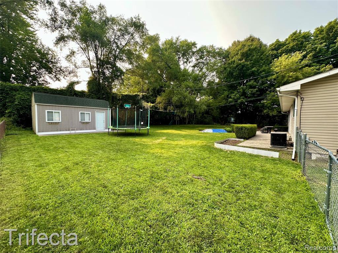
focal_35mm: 14
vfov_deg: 85.7
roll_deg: -0.6
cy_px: 126
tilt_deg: -2.0
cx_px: 169
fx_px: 137
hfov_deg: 102.1
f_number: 2.2
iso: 40
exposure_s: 1/234
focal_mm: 2.22
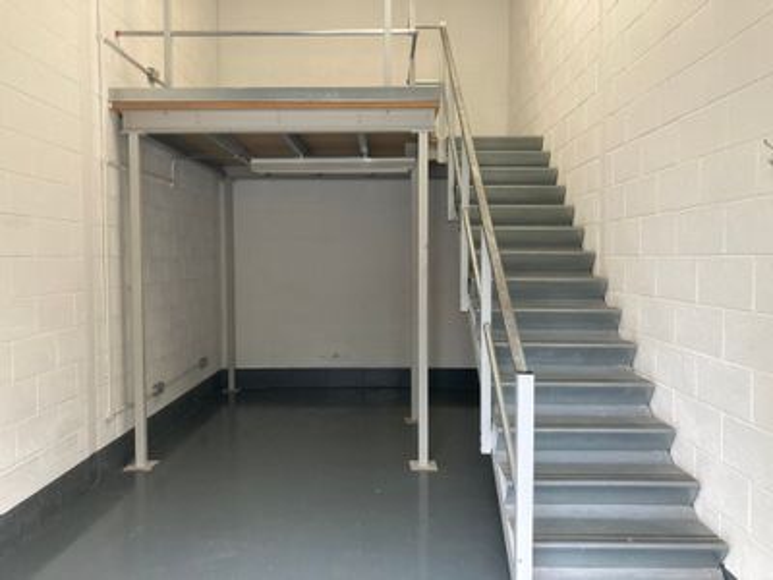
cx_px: 386
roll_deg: +0.3
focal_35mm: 28
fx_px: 625
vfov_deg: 49.7
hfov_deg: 63.4
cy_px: 290
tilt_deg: -2.5
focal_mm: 3.99
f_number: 1.8
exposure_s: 1/60
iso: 80
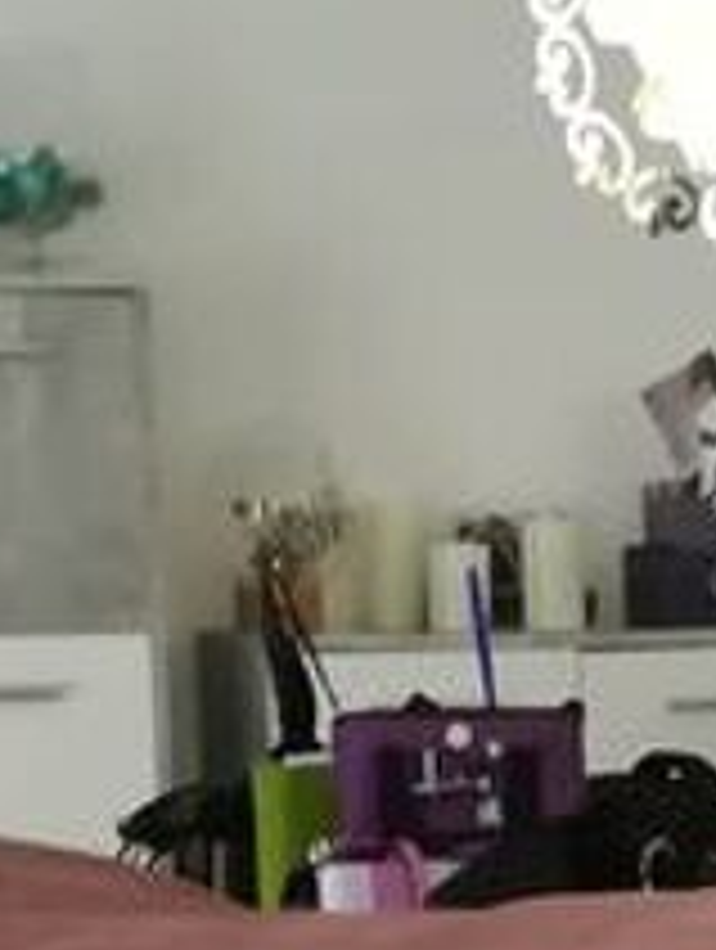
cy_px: 2087
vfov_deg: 10.7
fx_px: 4509
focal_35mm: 164
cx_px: 693
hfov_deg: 9.0
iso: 400
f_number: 2.2
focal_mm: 3.83
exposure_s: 1/33.3
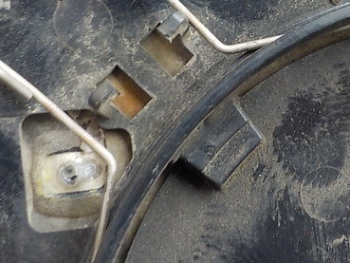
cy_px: 71
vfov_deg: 27.7
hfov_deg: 36.5
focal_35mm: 52
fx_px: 526
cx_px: 225
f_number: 3.3
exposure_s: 1/25
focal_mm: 4.1
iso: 400
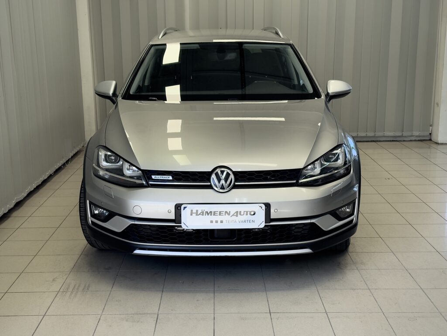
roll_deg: +0.2
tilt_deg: -12.6
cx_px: 224
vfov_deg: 30.3
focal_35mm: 48
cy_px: 168
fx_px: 620
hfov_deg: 39.7
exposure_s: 1/206
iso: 64
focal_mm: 6.76
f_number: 1.78
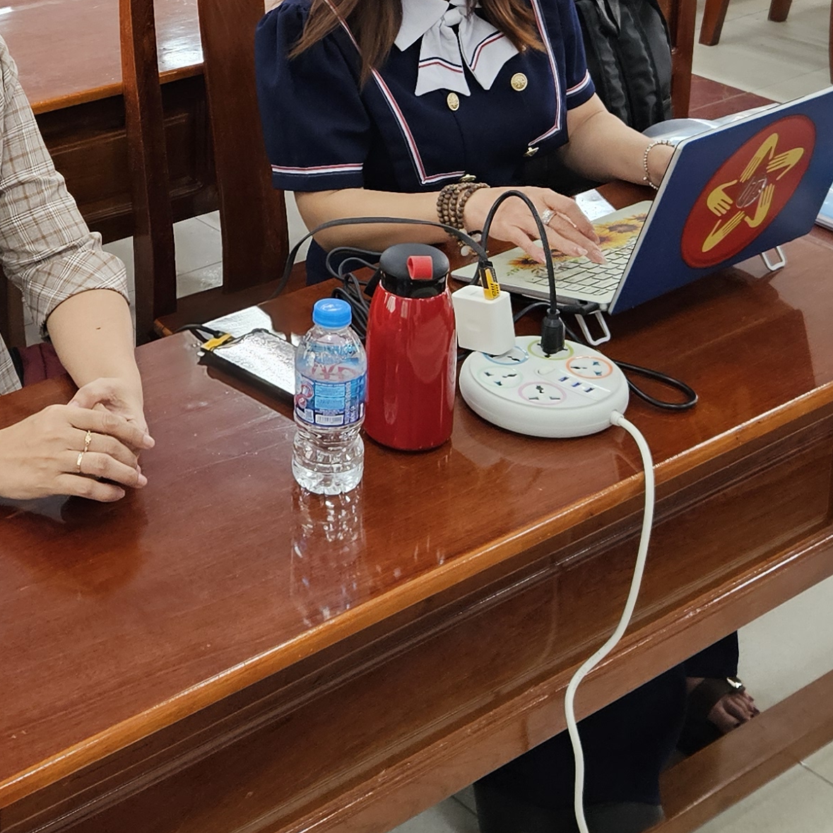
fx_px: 1879
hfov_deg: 24.7
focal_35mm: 69
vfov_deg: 23.7
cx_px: 206
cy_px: -33
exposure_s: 1/180
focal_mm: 5.4
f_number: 1.8
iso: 250
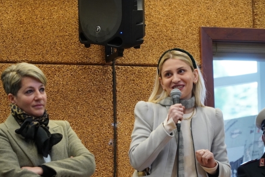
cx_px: 118
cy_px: 100
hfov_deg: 10.0
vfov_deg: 6.7
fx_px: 1514
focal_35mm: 206
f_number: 4
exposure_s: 1/160
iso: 2000
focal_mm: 105
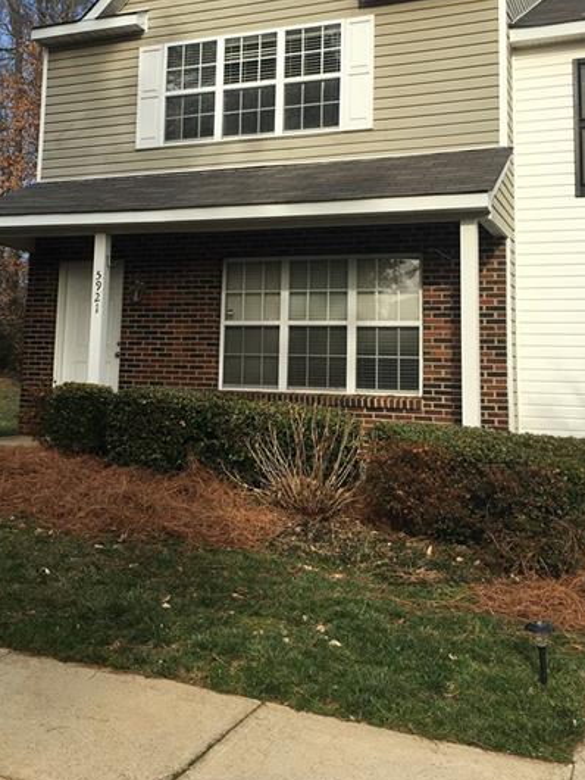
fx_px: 946
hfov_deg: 34.1
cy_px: 247
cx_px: 200
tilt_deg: +9.3
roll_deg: -1.9
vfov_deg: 44.0
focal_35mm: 42
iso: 25
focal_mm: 4.15
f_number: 2.2
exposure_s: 1/810
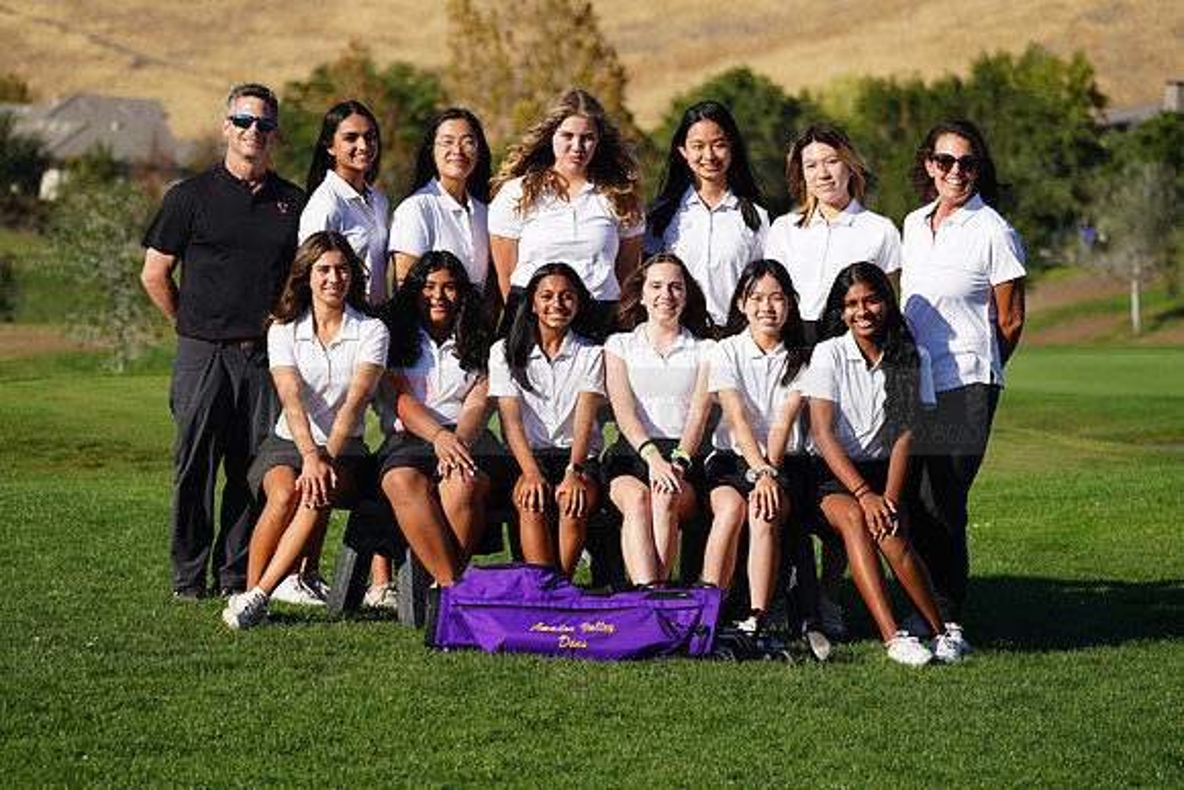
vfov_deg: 10.0
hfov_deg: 15.0
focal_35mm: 137
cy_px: 395
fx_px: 4507
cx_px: 592
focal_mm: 137
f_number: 5
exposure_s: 1/640
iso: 100
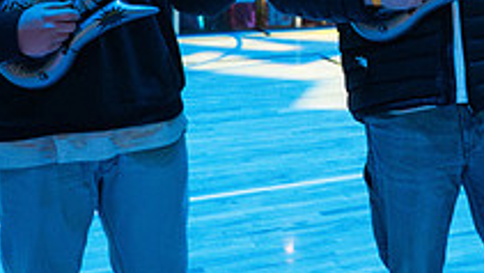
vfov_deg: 14.1
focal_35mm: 83
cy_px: -63
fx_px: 1066
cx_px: 500
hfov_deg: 24.3
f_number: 4
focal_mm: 26.5
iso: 10000
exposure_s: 1/320
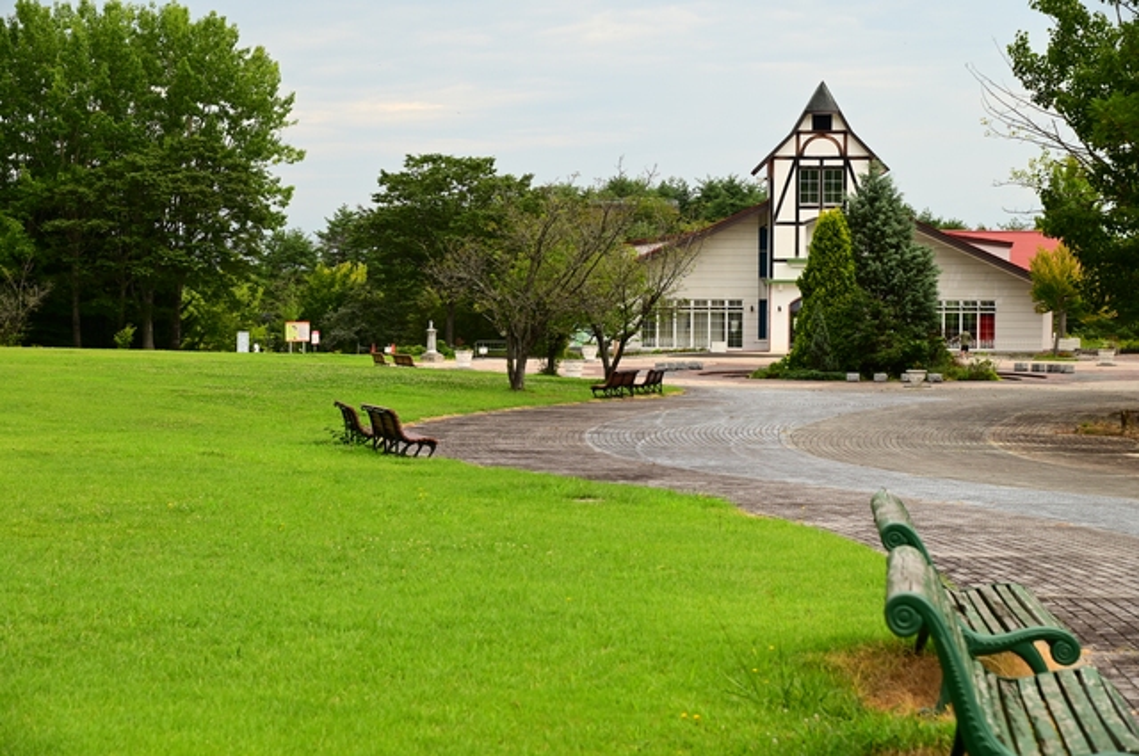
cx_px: 570
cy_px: 378
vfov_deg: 19.4
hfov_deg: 28.9
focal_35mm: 70
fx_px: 2212
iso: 200
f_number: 6.3
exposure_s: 1/640
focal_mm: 70
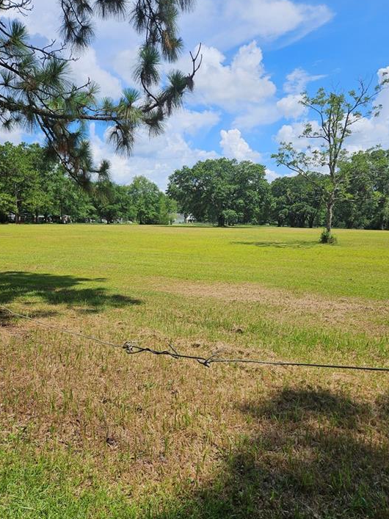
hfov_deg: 54.9
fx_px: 375
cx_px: 200
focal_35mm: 25
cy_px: 262
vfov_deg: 69.4
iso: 25
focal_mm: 5.4
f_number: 1.8
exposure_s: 1/2614
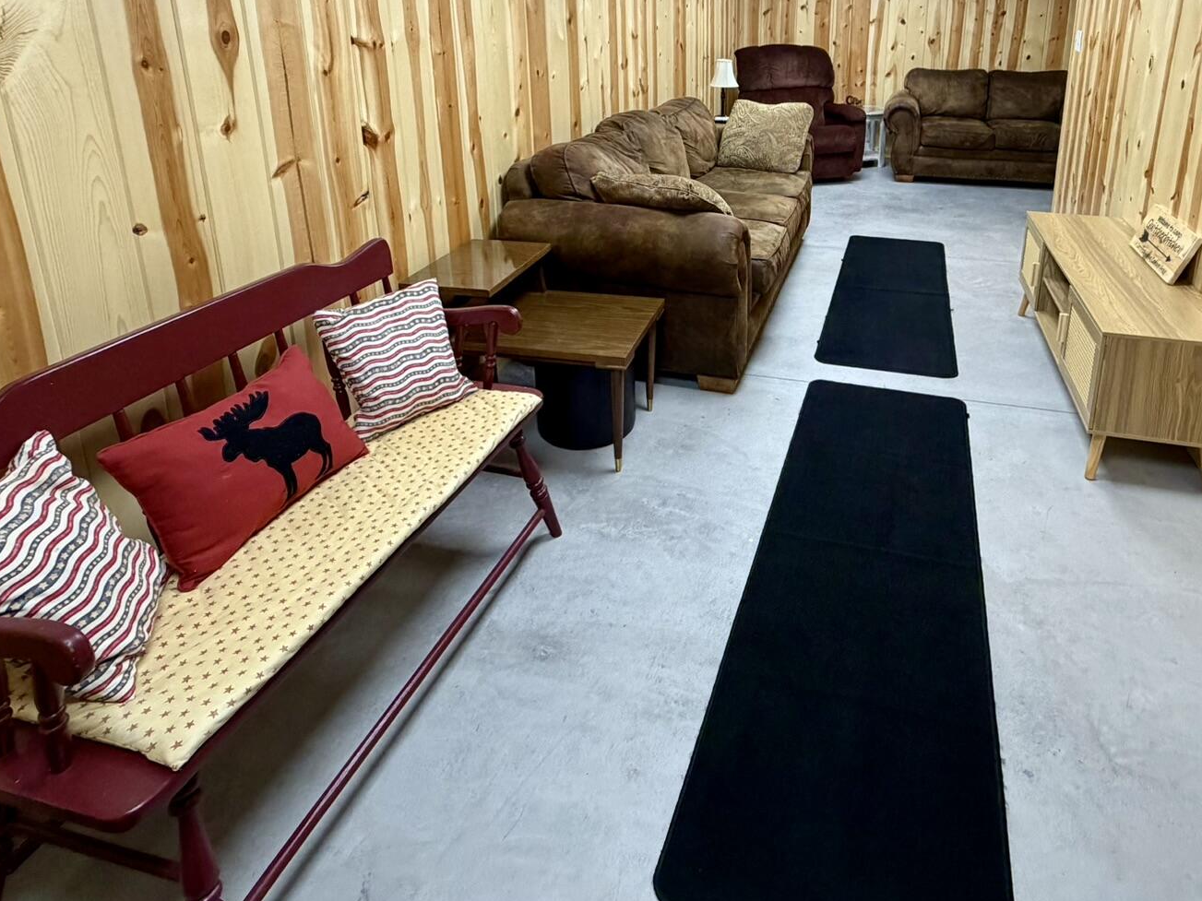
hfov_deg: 75.4
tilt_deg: -14.3
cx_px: 730
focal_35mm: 22
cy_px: 203
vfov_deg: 57.3
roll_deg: +0.3
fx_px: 764
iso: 250
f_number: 2.2
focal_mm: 2.22
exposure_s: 1/120
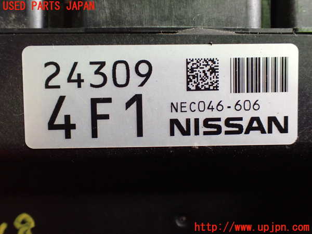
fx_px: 324
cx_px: 156
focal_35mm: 36
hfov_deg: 51.4
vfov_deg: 39.7
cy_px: 117
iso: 640
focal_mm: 6.37
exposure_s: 1/160
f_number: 2.5
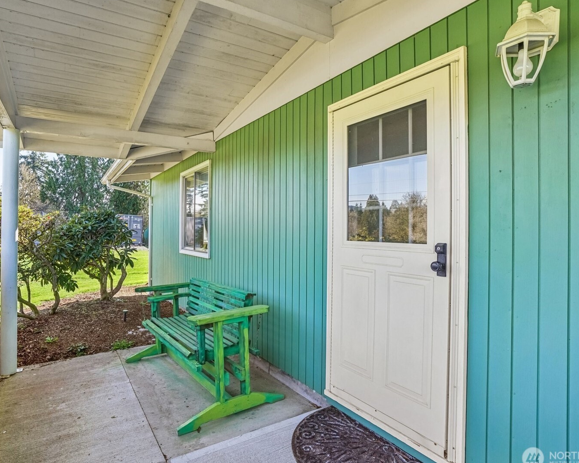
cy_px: 231
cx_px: 261
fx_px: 326
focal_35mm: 19
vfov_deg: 70.9
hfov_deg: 83.0
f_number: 8
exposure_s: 1/100
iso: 400
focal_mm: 16
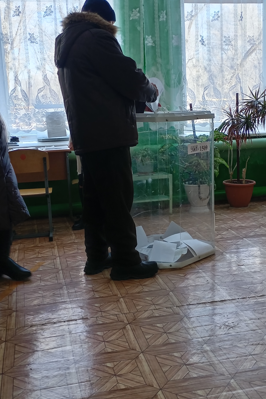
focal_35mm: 45
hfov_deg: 29.8
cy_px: 198
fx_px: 499
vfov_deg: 43.6
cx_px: 150
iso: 131
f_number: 1.8
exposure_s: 1/50
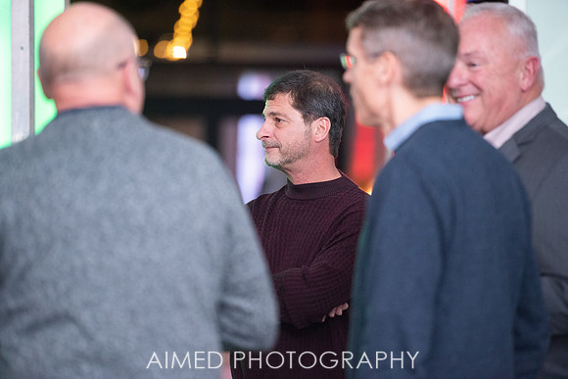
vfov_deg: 6.9
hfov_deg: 10.3
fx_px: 3156
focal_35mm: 200
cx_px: 284
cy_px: 190
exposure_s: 1/200
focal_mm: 200
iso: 1600
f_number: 2.8
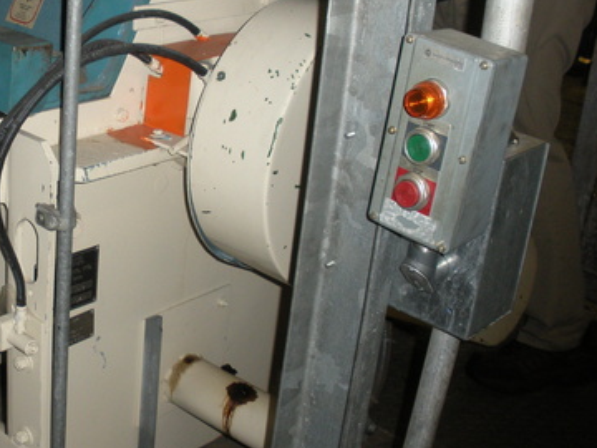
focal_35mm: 60
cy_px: 194
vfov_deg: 24.4
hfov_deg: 31.7
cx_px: 163
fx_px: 1035
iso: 165
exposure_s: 1/60
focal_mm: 6.3
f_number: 3.5
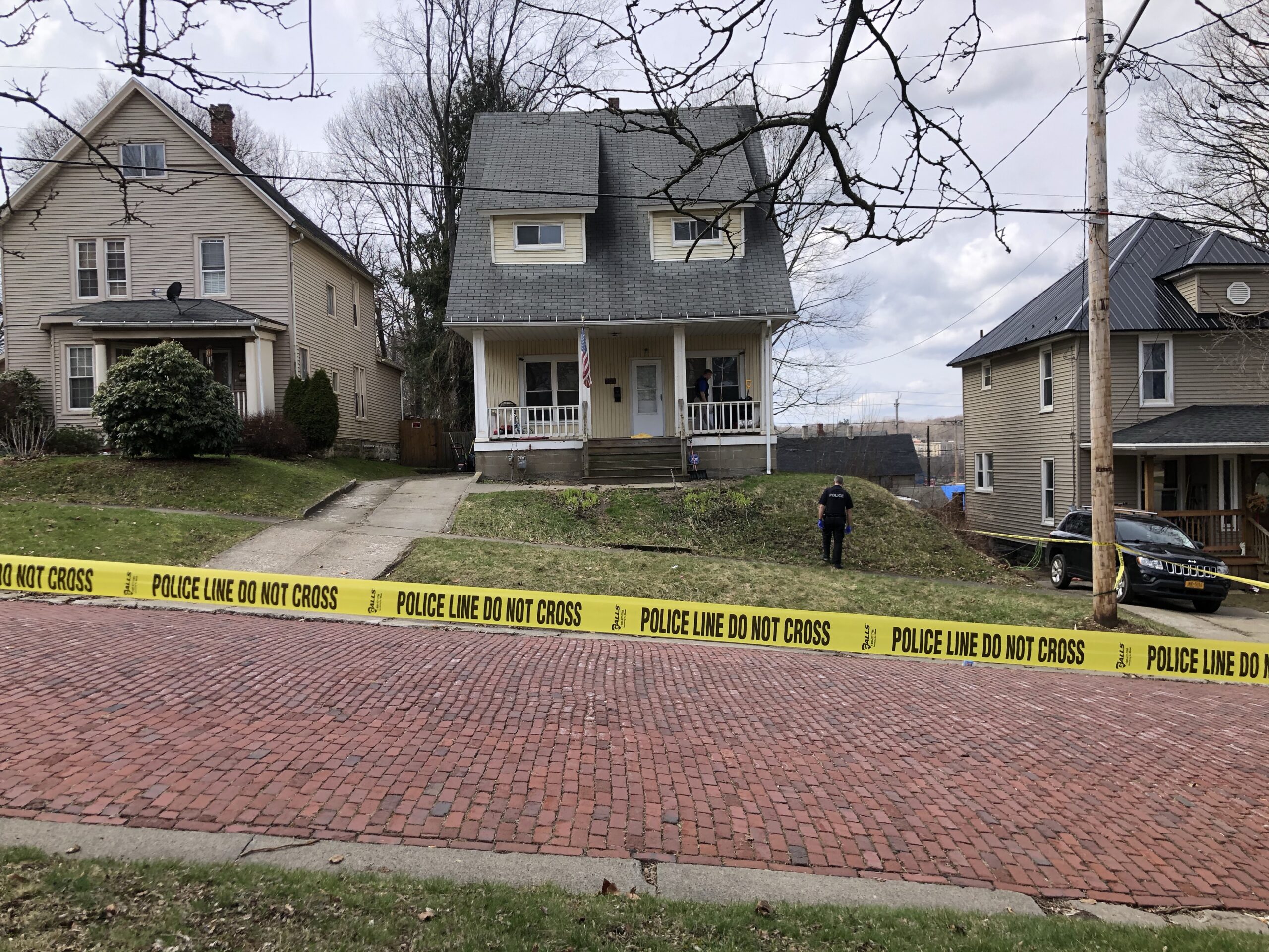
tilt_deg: -0.9
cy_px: 476
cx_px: 634
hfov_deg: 63.4
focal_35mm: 28
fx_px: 1026
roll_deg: +2.2
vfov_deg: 49.7
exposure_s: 1/1263
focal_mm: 4
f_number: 1.8
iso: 20
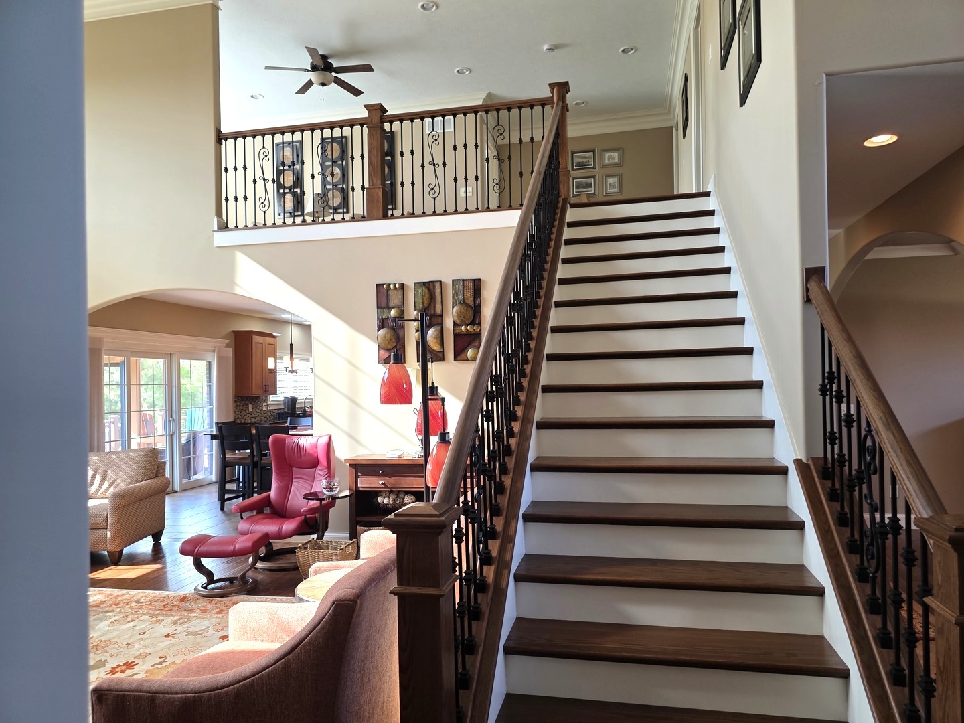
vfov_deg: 58.9
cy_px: 362
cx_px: 482
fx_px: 641
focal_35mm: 23
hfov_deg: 73.9
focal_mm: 6.3
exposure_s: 1/120
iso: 100
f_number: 1.7
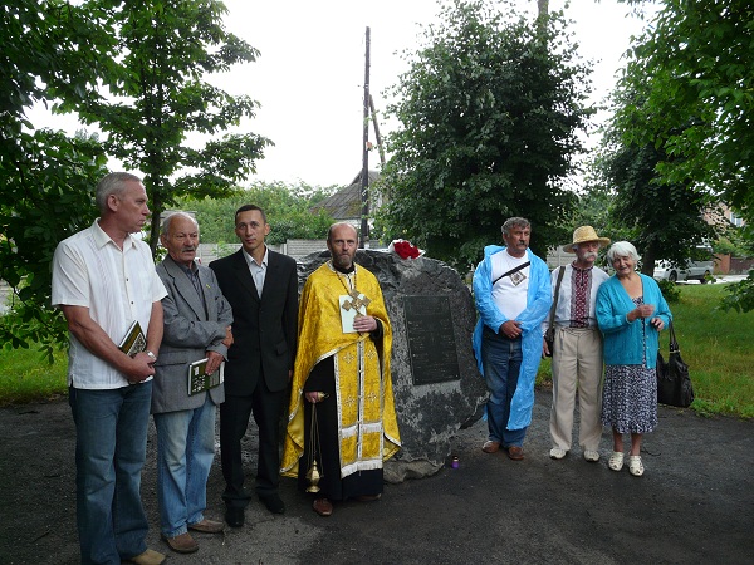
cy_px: 282
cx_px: 377
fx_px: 610
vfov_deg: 49.7
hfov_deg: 63.4
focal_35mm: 28
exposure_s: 1/80
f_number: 2.8
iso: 100
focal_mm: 4.6
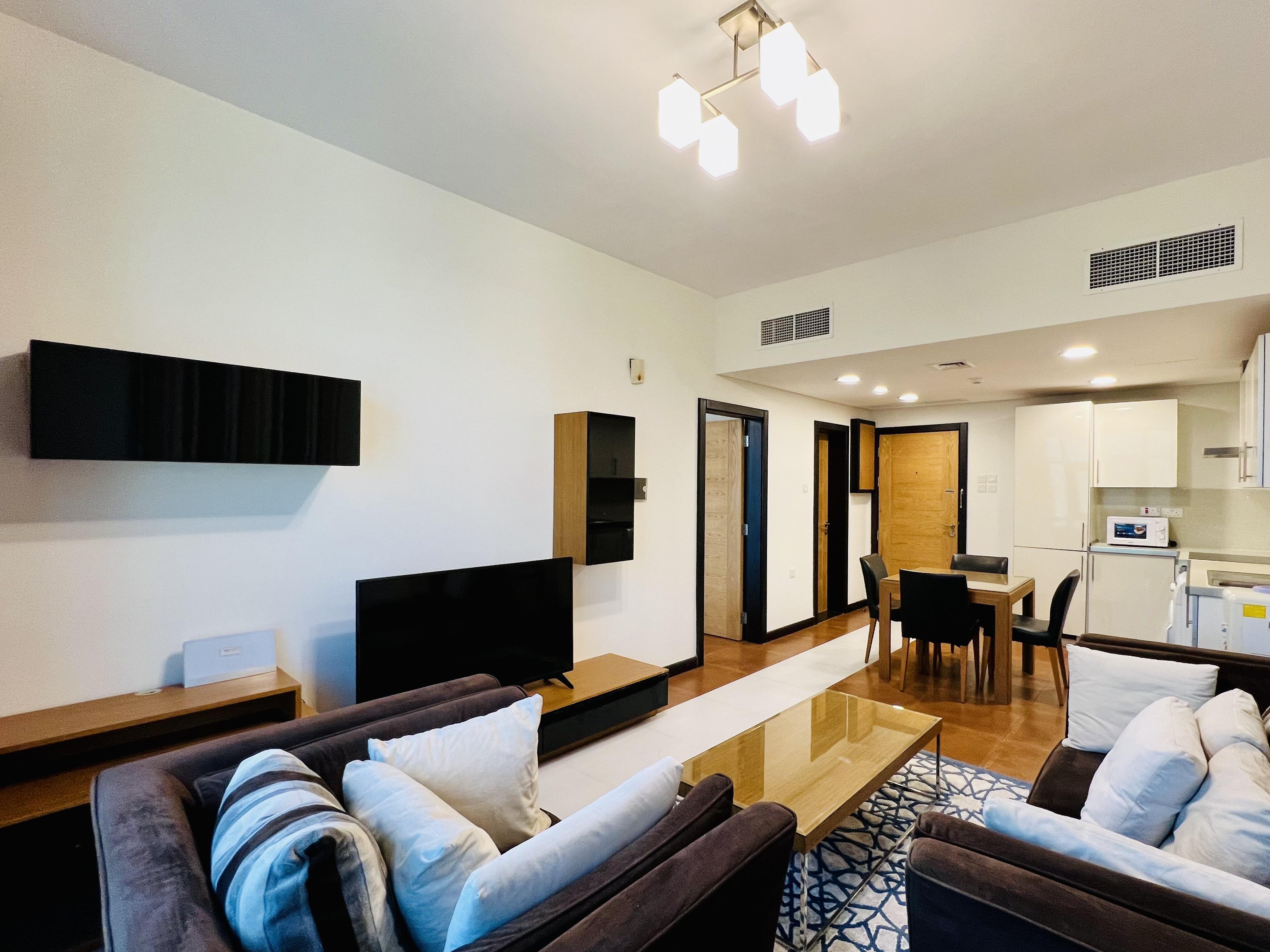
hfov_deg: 97.6
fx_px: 550
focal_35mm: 15
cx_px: 721
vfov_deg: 81.7
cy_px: 491
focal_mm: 1.57
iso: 160
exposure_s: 1/50
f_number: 1.8
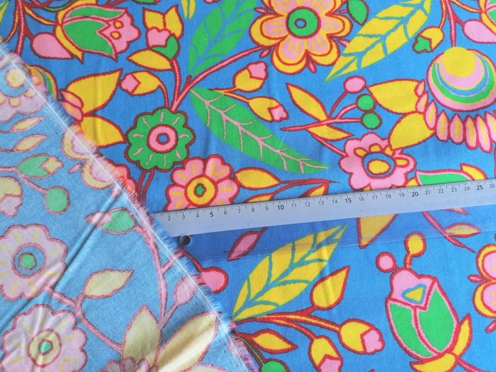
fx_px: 387
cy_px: 186
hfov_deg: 65.3
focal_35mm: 27
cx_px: 248
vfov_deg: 51.4
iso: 160
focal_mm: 4.75
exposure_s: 1/508
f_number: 1.8
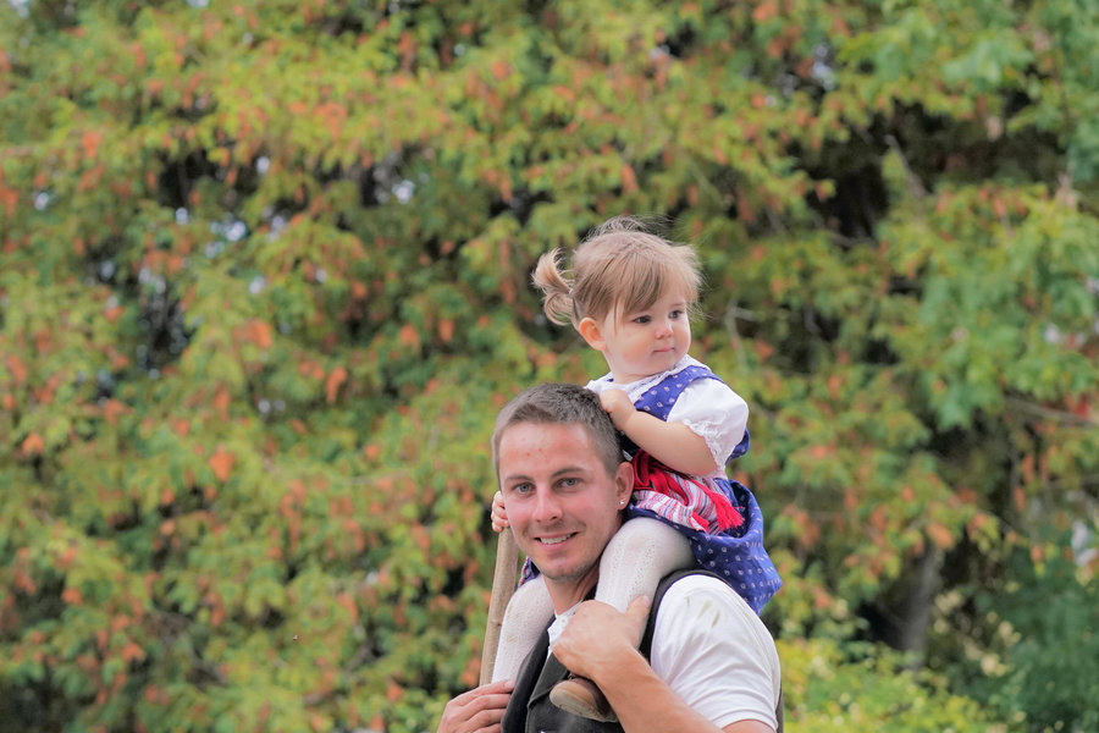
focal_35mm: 85
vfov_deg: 16.1
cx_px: 550
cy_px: 366
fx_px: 2595
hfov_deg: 23.9
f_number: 4.5
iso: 800
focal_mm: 85
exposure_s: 1/1000
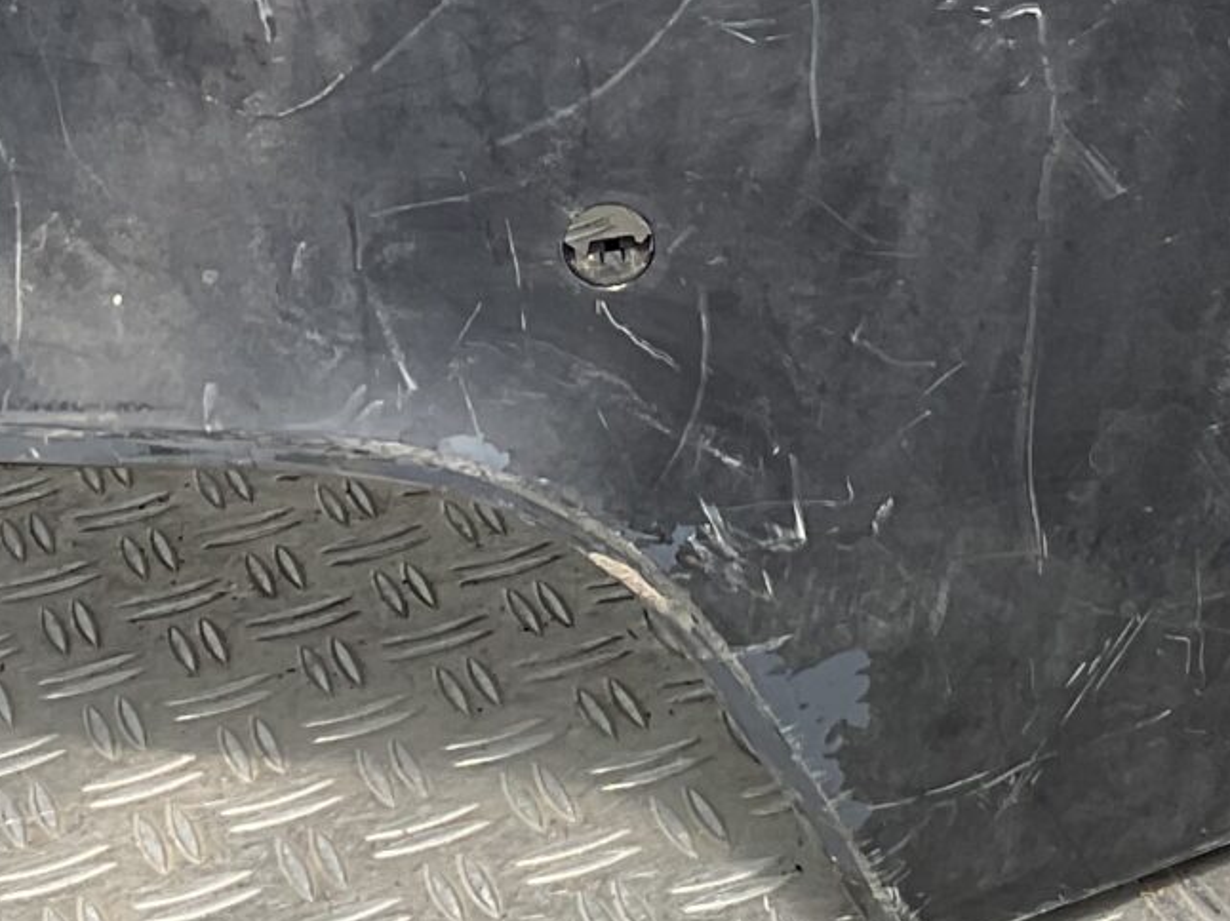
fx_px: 4085
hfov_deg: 17.1
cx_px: 626
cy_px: -194
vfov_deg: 12.6
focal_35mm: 115
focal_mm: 3
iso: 16
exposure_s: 1/291
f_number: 1.8
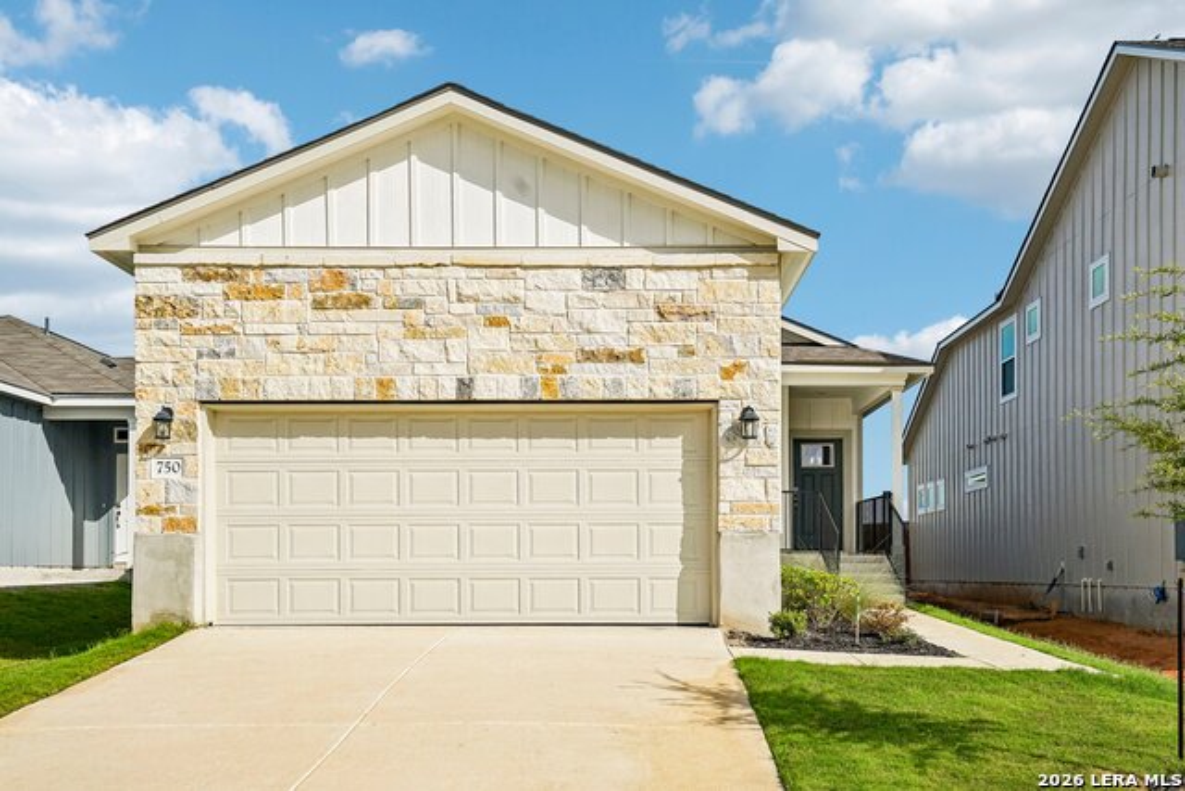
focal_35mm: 35
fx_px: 1152
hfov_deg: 54.4
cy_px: 396
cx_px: 592
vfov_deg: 37.9
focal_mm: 35
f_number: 8
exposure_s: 1/1250
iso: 200
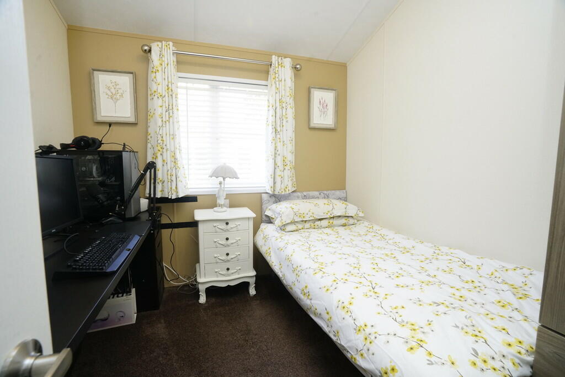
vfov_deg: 73.8
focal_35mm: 16
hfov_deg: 96.7
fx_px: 251
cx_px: 282
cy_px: 188
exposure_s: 1/60
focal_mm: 16
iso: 2000
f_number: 10
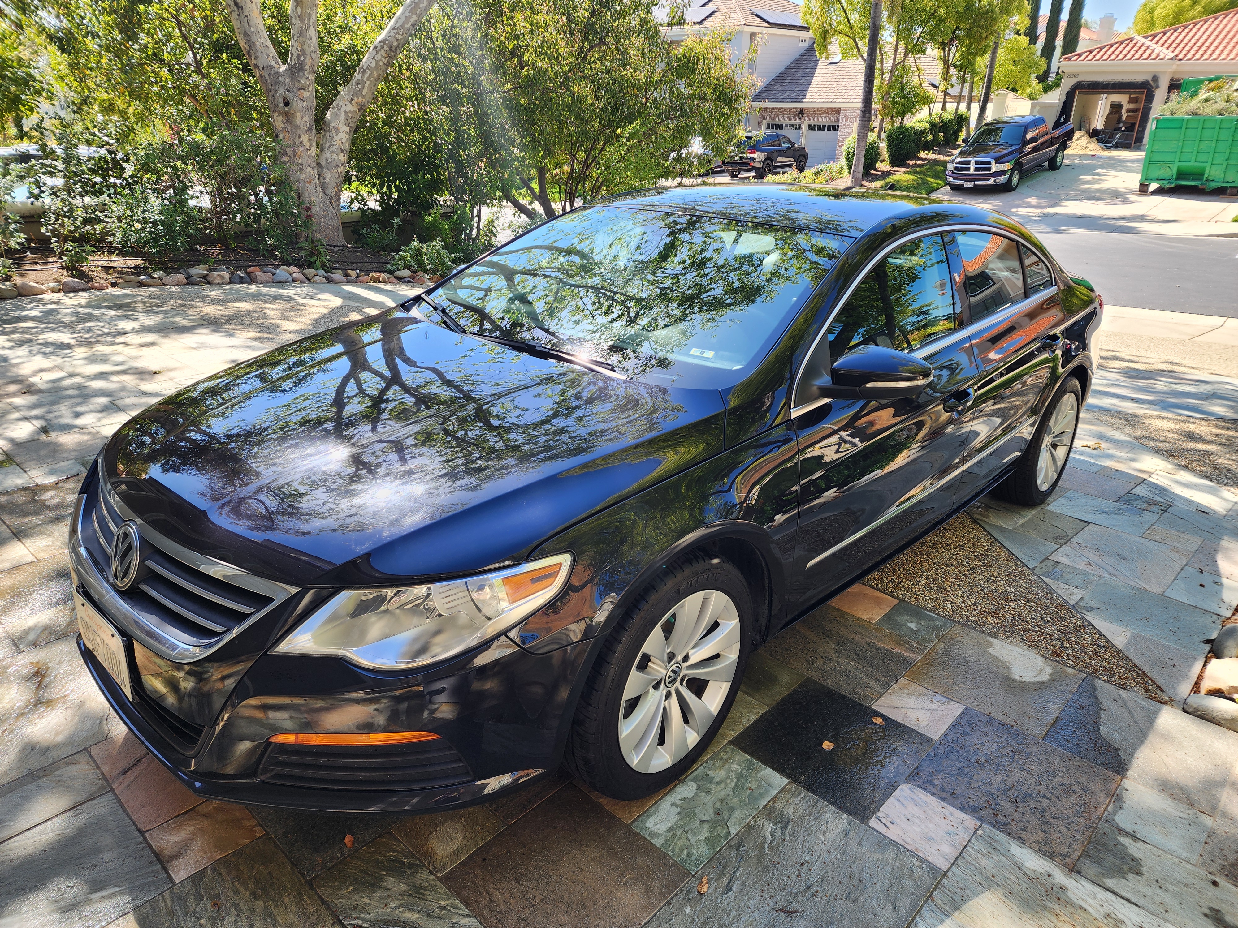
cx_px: 619
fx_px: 823
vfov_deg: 58.9
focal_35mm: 23
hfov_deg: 73.9
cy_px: 464
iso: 12
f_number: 1.8
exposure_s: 1/176
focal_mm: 6.4
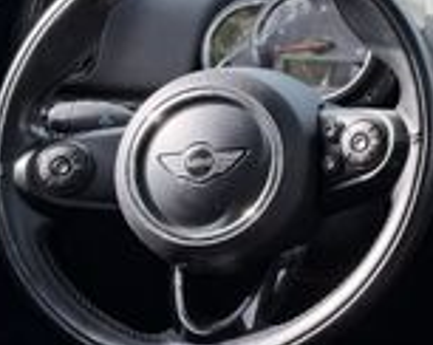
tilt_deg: -10.9
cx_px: 688
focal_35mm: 98
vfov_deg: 15.4
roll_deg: -1.2
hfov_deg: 17.3
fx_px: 1254
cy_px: -8
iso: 80
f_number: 1.78
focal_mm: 6.76
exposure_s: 1/677
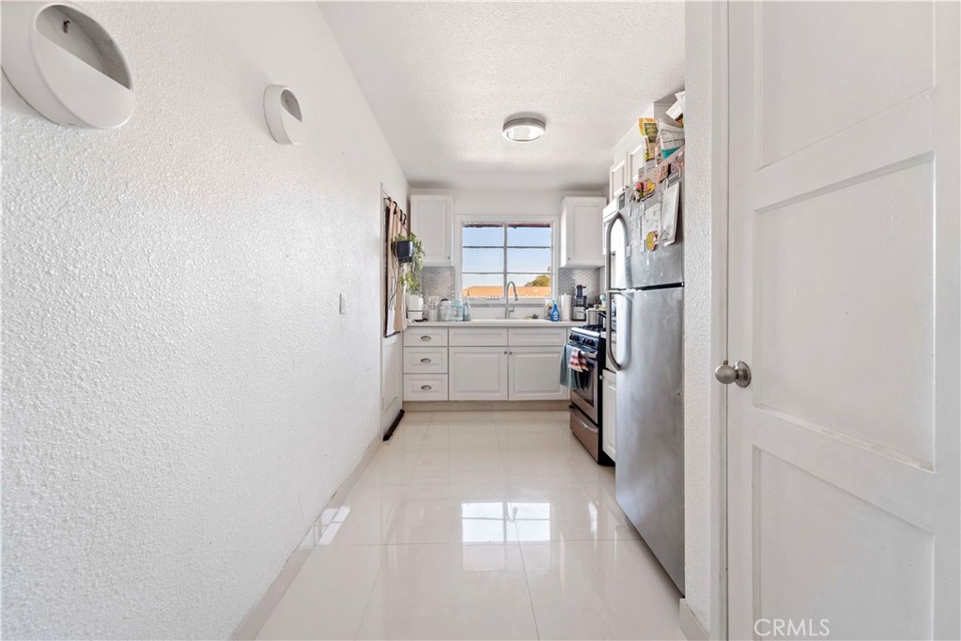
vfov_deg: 81.2
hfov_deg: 104.2
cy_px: 320
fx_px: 374
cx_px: 480
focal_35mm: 14
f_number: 9
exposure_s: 1/8
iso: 320
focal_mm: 14
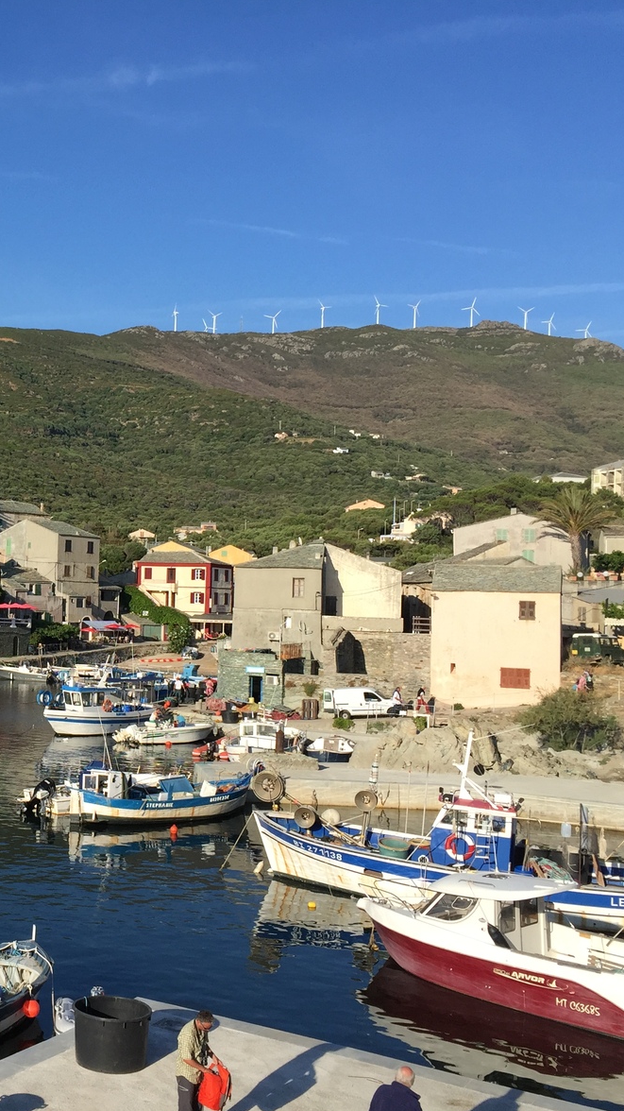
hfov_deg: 26.1
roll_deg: -2.4
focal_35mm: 43
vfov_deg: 47.4
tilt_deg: +1.4
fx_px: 1266
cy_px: 554
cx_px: -17
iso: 32
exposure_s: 1/1980
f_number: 2.2
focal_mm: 4.15
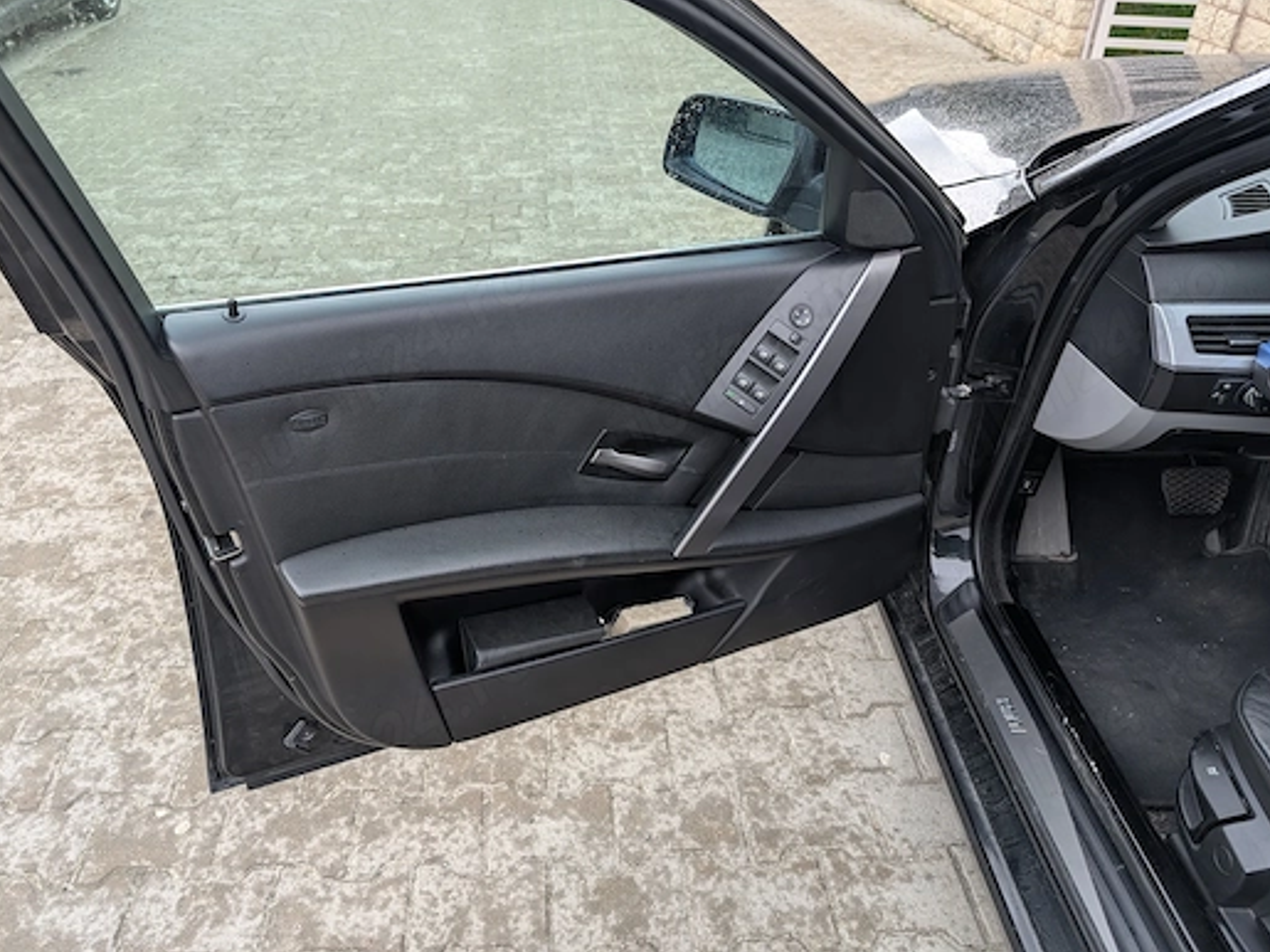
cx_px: 547
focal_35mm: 28
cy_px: 407
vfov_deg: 49.6
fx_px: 1027
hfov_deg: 63.2
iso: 82
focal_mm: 6.9
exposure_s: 1/343
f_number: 1.68
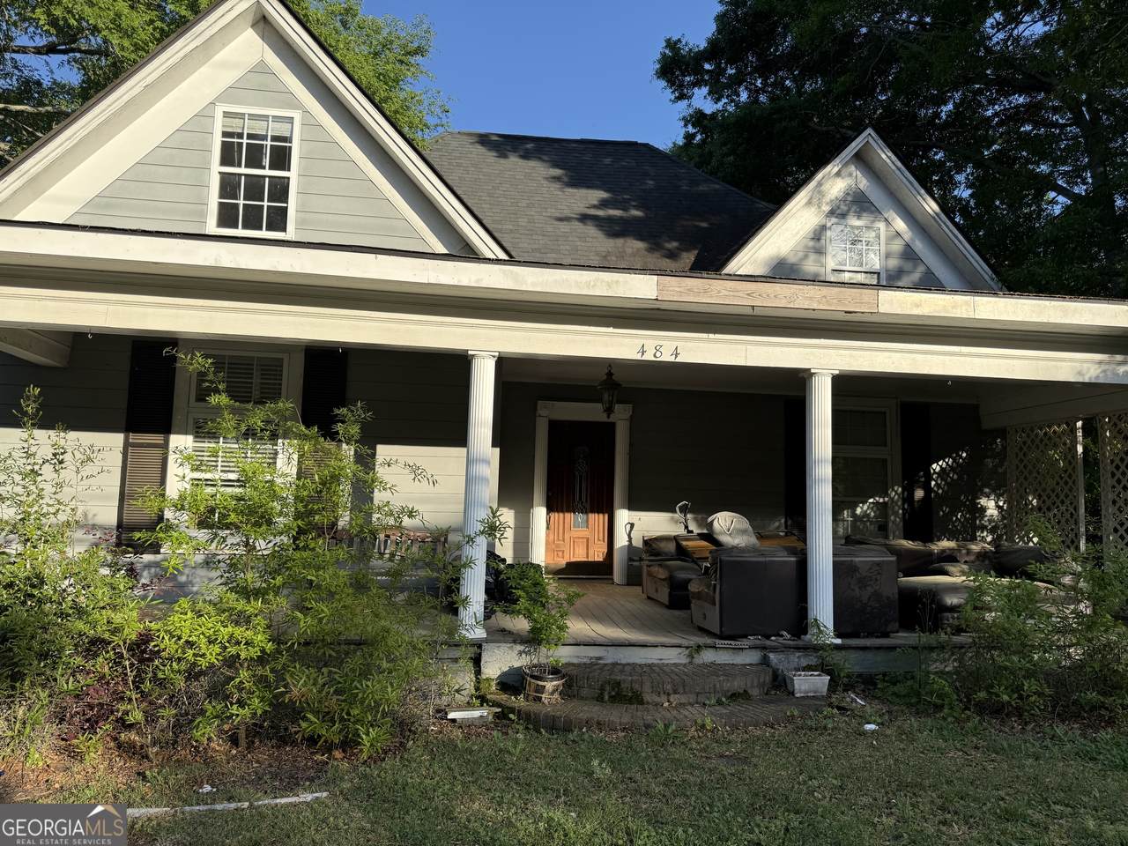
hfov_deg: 71.6
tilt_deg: +6.0
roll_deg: -2.0
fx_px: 782
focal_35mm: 24
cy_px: 423
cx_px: 564
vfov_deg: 56.8
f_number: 1.78
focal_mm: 6.76
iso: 80
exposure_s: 1/2703
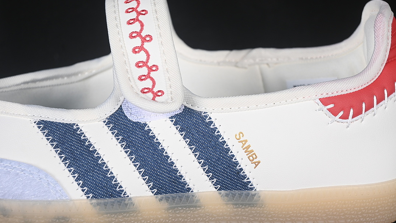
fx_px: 829
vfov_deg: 15.3
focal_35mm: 79
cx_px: 199
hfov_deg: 26.9
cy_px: 113
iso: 160
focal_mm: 50
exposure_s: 1/80
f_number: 7.1
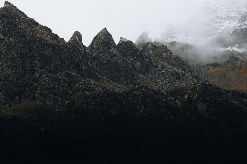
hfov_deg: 19.1
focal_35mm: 107
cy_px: 55
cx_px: 94
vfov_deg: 12.8
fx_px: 734
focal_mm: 50
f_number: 6.3
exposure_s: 1/800
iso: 100
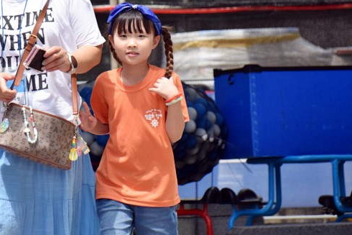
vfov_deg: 2.9
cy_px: 35
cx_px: 60
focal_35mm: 482
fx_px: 4713
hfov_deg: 4.3
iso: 320
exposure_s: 1/500
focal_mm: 175
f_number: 6.3
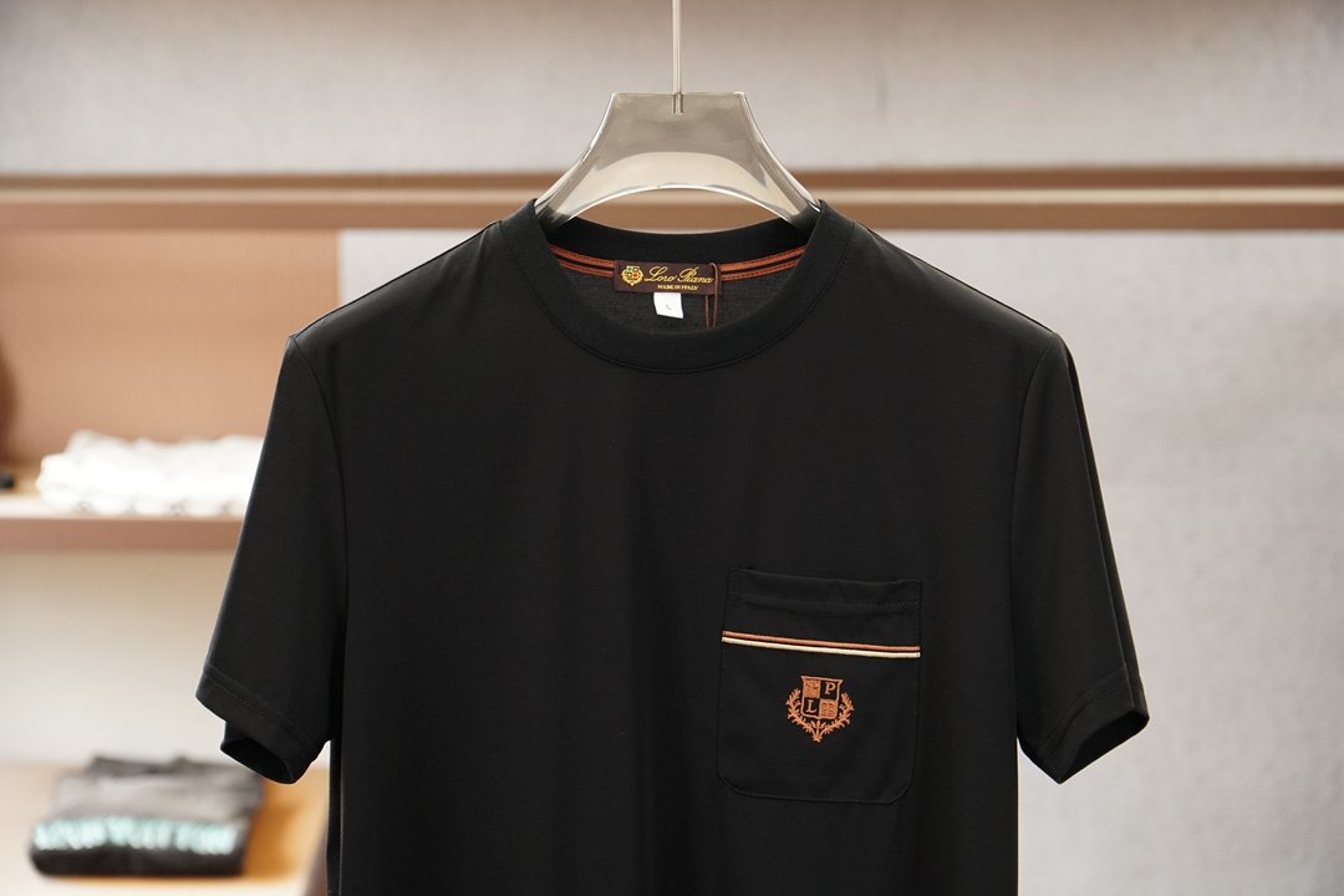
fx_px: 3416
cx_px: 672
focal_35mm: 92
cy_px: 448
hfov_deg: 22.3
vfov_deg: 14.9
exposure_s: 1/125
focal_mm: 61
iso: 1250
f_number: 4
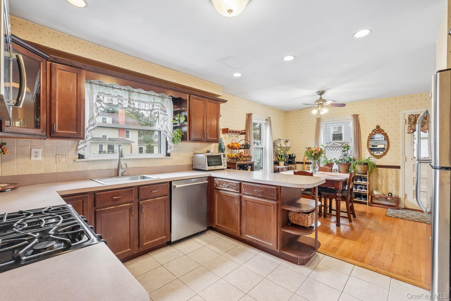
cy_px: 150
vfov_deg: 72.0
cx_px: 226
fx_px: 207
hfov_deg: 95.0
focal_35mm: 16
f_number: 8
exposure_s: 1/15
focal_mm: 16.5
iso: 400
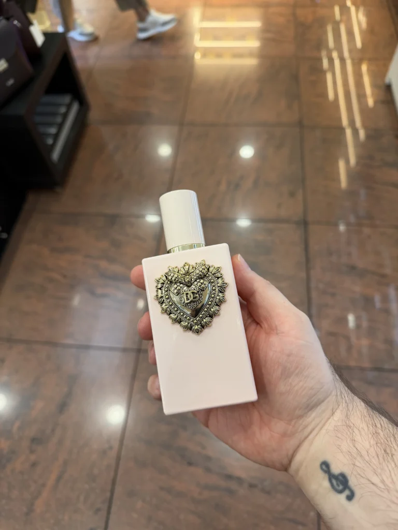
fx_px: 368
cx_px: 199
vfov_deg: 71.6
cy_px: 265
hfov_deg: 56.8
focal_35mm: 24
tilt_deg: -58.7
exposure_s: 1/100
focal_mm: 6.76
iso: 125
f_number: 1.78
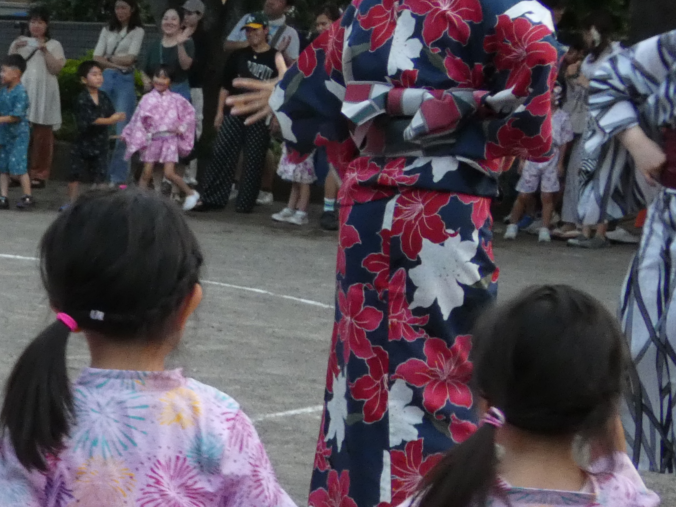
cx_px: -250
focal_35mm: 108
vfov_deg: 13.3
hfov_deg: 16.9
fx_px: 2109
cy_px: 605
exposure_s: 1/80
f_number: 3.5
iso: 500
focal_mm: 6.8
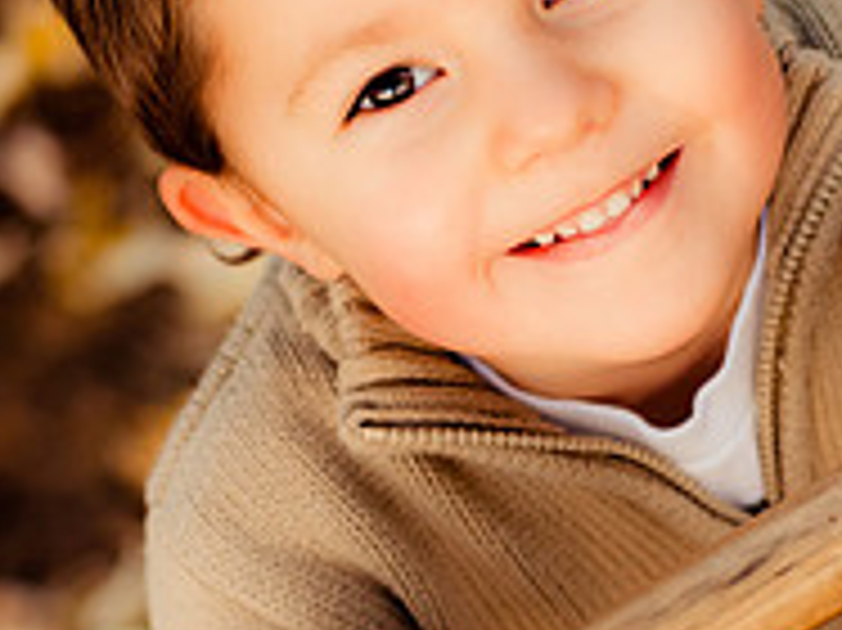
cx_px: 570
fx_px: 4230
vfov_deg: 8.5
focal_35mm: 174
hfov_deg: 11.4
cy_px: 302
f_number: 2.8
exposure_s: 1/160
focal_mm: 50
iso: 400
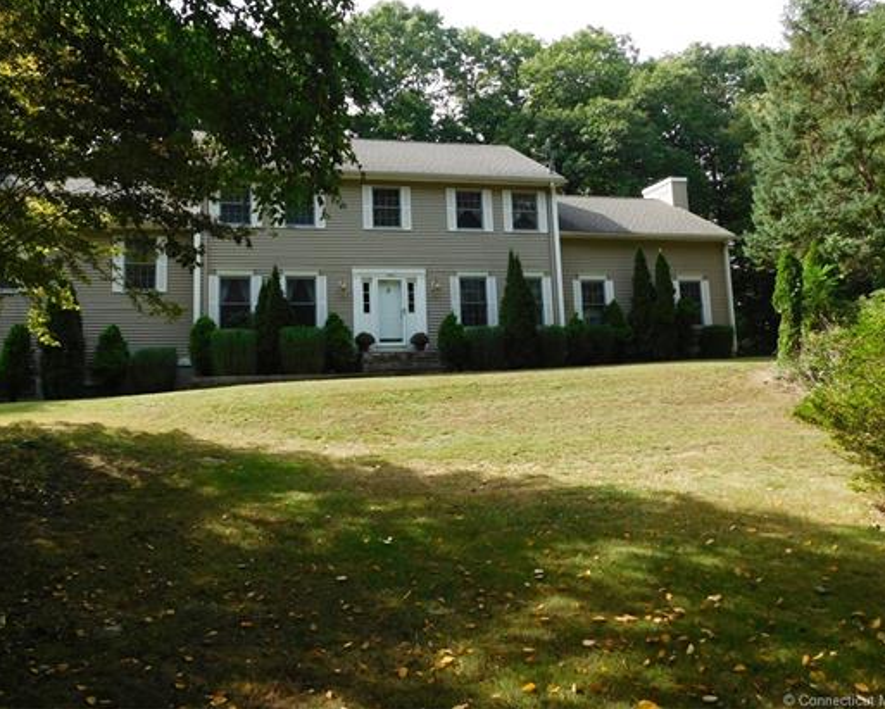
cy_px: 297
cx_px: 397
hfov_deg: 62.0
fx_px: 734
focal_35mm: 28
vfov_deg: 51.3
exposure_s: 1/400
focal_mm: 4
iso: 125
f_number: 3
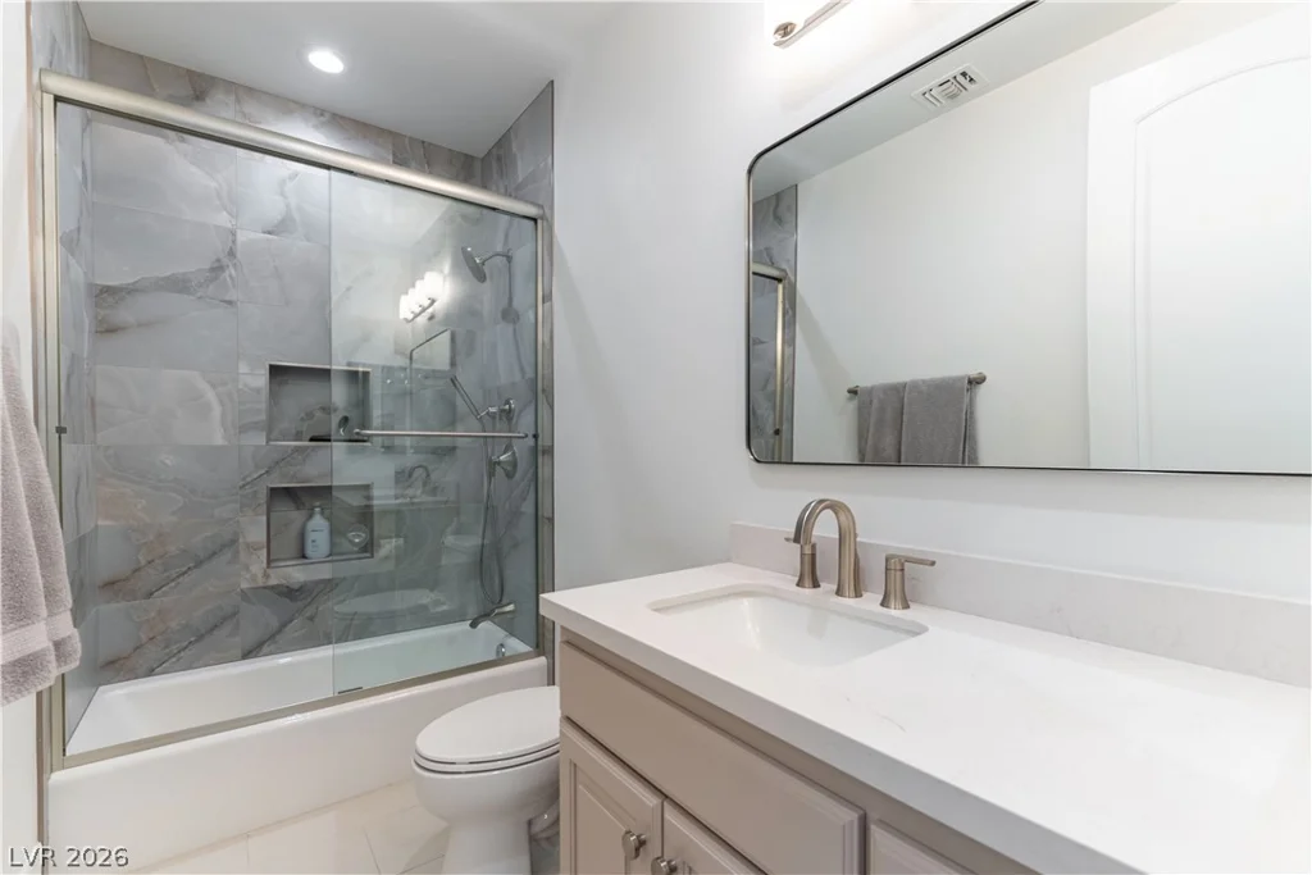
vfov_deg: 77.3
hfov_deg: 100.4
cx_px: 656
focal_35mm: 15
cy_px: 438
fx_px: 547
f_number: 8
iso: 400
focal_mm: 15
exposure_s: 1/640
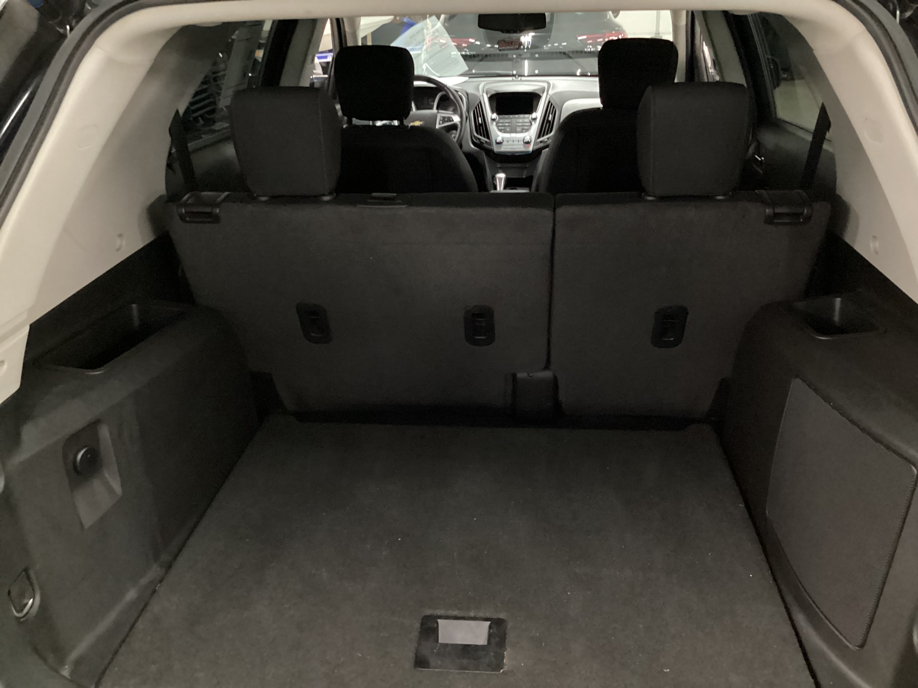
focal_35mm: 31
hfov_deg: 58.4
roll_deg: +0.9
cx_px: 459
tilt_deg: -26.0
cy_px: 344
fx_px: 822
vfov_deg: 45.4
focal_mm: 3.3
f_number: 2.4
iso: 800
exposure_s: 1/15
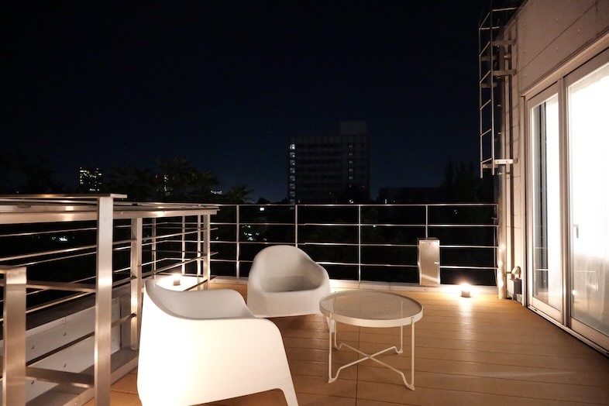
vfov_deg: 67.4
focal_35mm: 18
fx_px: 304
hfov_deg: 90.0
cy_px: 203
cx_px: 304
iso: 32000
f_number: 4.5
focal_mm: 18
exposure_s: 1/74.2
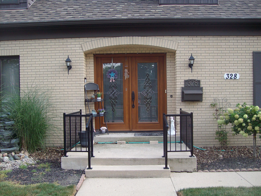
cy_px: 98
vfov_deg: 40.7
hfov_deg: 52.6
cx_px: 130
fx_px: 264
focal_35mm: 35
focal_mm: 5.8
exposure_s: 1/144
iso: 80
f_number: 2.8
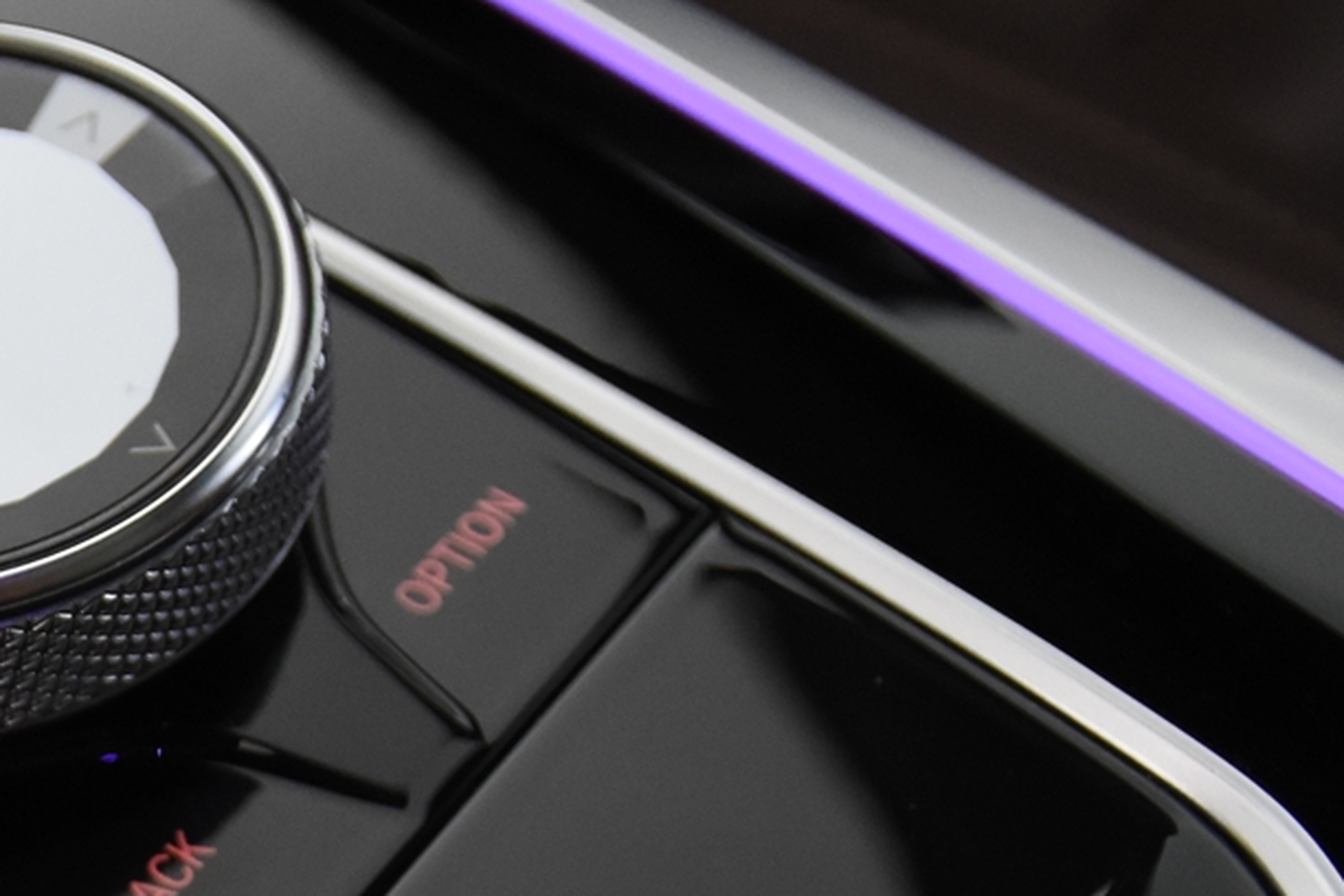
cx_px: -516
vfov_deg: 11.7
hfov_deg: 16.8
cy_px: 1236
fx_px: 4218
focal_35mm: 113
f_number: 3.5
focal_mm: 24
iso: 1600
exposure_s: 1/50
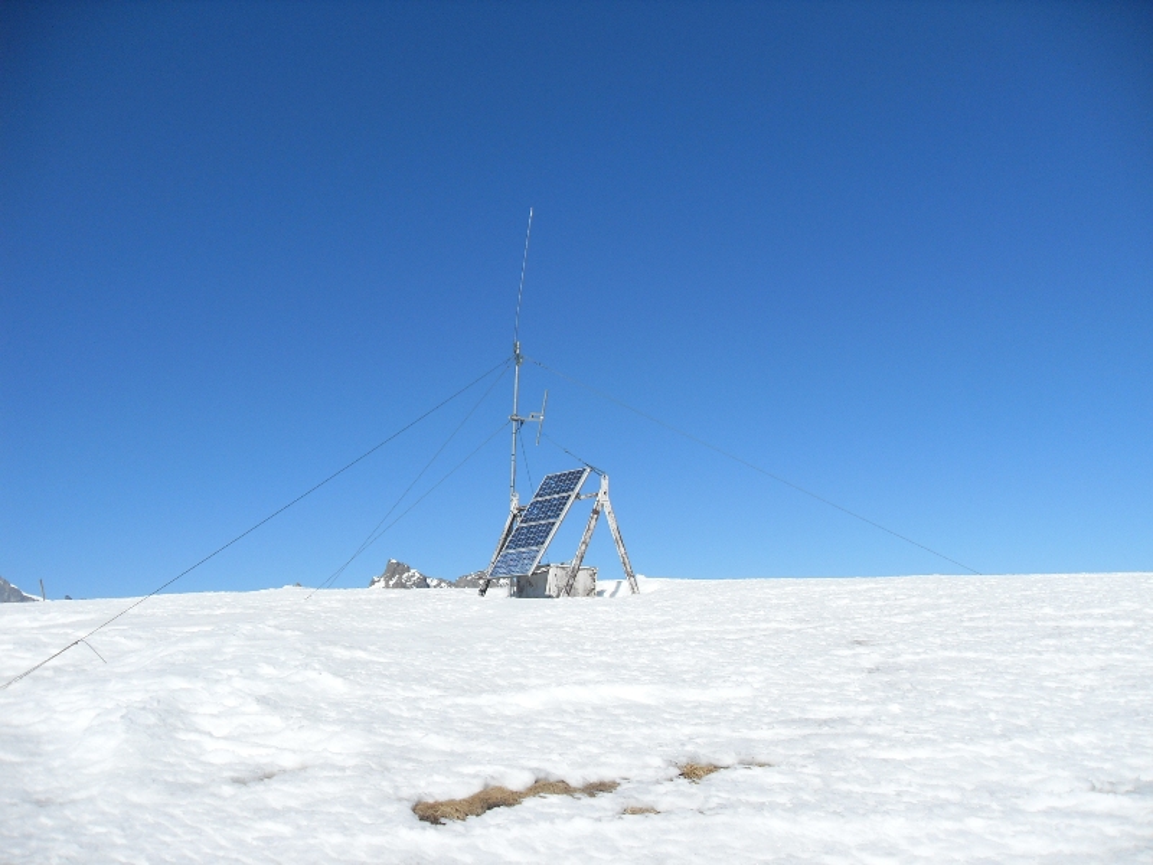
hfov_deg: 52.6
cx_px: 576
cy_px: 432
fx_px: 1166
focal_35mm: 35
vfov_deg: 40.7
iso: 80
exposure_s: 1/500
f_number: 7
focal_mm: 6.3
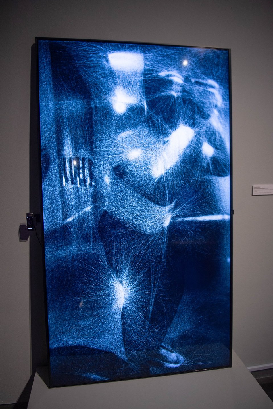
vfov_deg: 71.5
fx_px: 284
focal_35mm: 25
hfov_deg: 51.3
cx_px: 138
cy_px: 202
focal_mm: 24
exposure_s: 1/250
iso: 640
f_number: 2.8
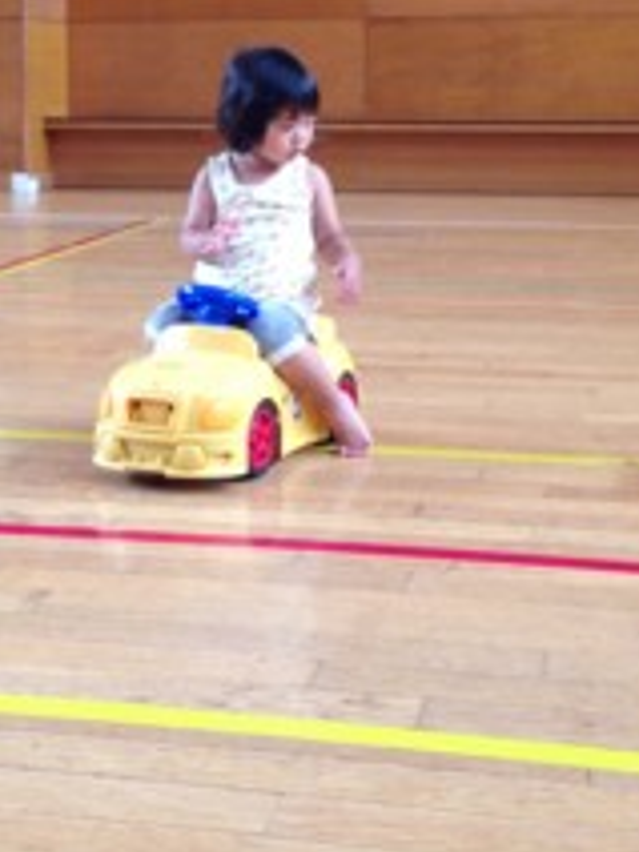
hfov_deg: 21.0
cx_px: 225
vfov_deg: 27.5
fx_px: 1723
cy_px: 257
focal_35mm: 70
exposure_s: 1/20
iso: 100
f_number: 2.4
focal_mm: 4.13
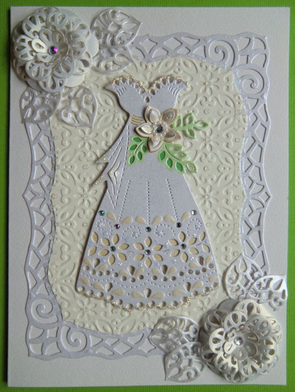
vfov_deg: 71.5
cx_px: 148
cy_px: 196
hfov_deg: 56.9
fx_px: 272
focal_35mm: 24
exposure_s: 1/60
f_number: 3.2
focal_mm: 4.3
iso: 64
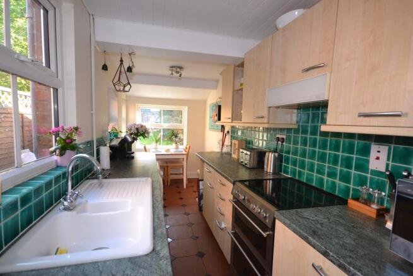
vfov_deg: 69.7
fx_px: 198
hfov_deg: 92.4
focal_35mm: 17
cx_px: 206
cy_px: 138
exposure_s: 1/60
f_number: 4.2
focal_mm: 11.5
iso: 900
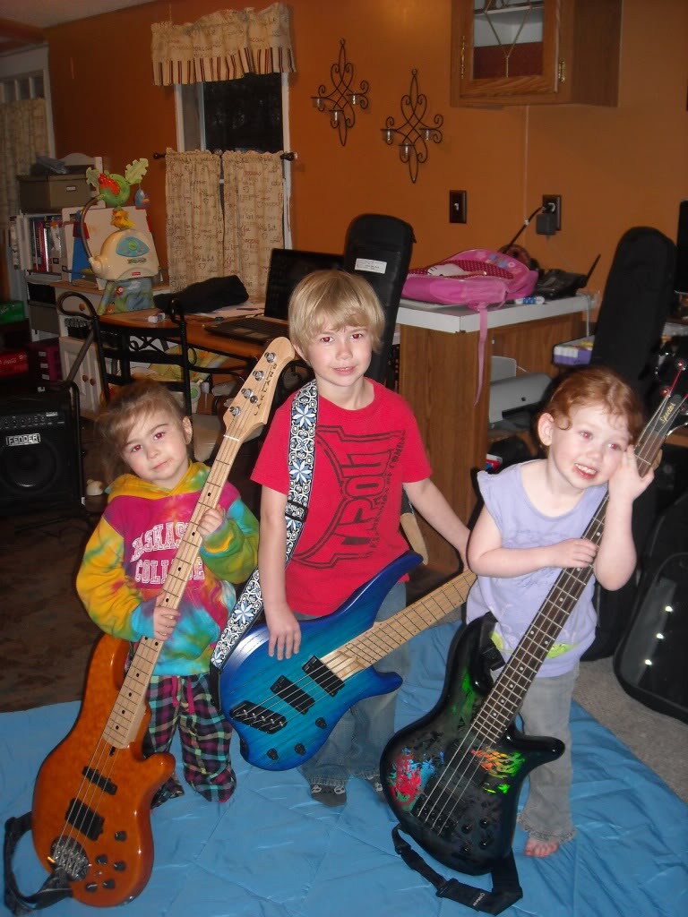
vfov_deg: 52.6
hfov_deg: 40.7
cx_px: 344
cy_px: 458
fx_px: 928
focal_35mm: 35
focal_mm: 5.7
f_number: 2.8
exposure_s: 1/60
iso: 200
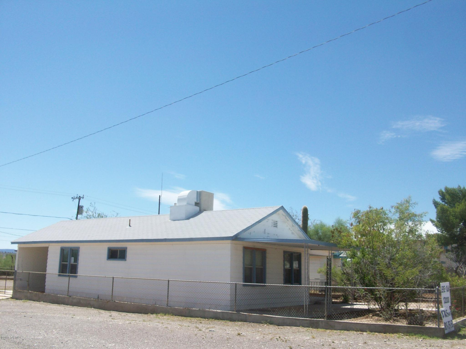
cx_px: 233
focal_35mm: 34
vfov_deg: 41.8
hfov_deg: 54.0
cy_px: 174
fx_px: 458
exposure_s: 1/327
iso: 64
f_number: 5.5
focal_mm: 5.7
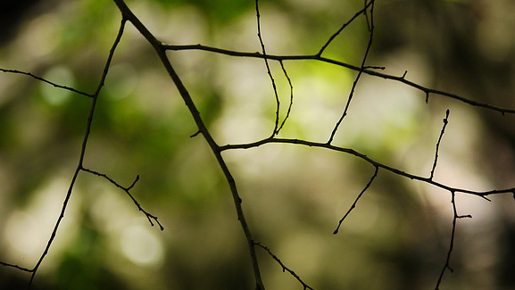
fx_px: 3798
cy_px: 154
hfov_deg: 7.8
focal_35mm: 278
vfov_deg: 4.4
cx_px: 257
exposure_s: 1/250
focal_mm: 127
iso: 400
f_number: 4.3
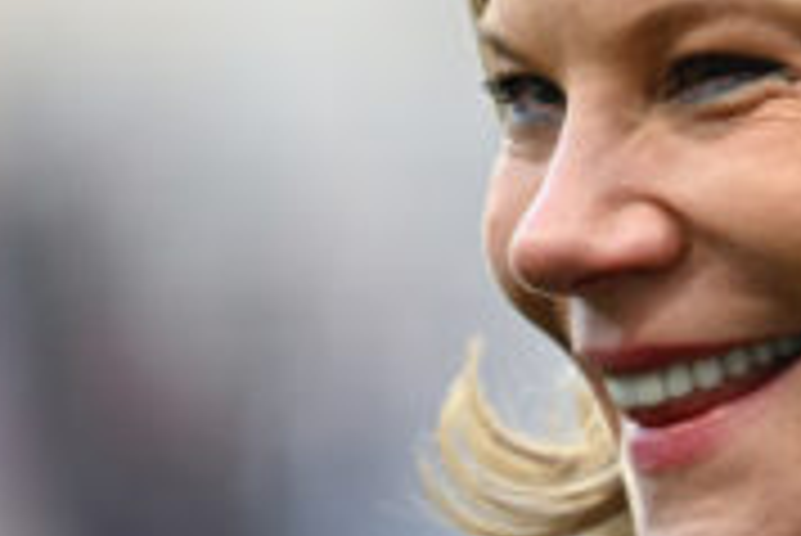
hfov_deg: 1.2
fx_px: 37498
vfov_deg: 0.8
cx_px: 436
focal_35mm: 1684
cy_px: 185
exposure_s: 1/500
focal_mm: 400
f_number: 4.5
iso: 800
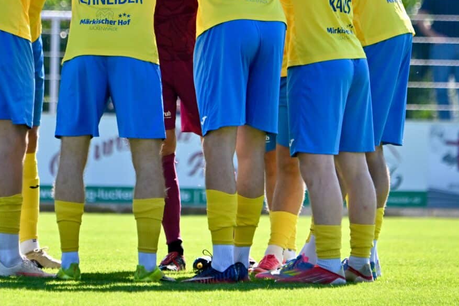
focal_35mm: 654
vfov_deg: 2.1
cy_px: 35
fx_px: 8335
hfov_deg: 3.2
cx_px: 188
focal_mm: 280
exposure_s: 1/1600
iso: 450
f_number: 5.6
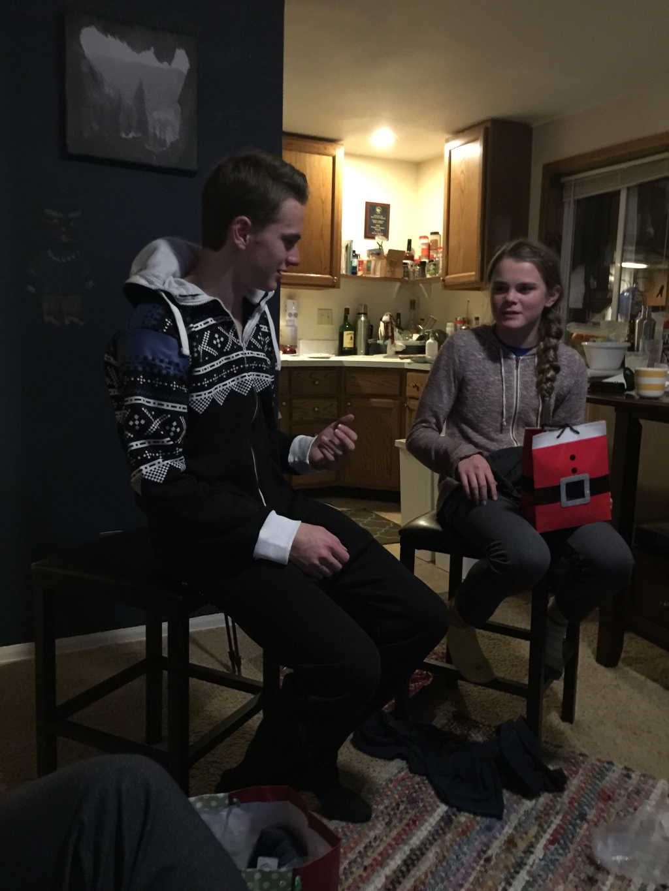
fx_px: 747
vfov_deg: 61.7
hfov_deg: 48.2
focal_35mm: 29
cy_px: 446
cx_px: 334
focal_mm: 4.15
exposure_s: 1/4
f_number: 2.2
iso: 200
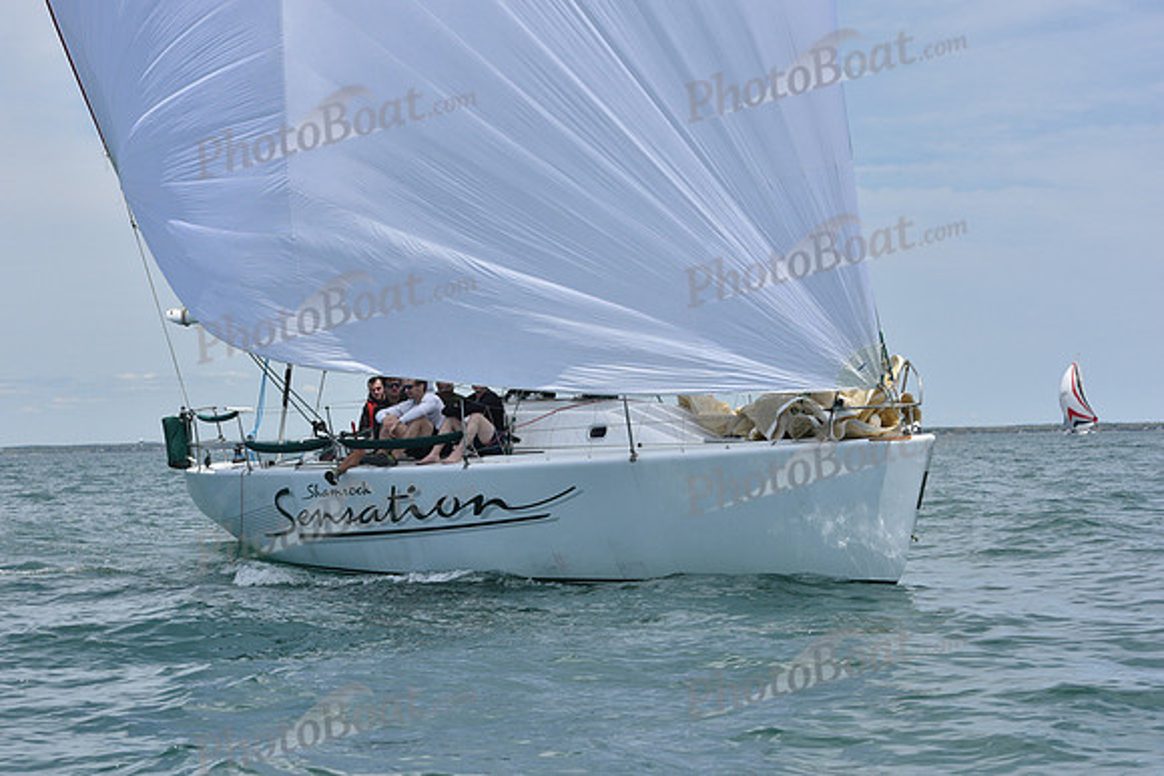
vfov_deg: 14.4
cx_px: 582
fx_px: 3072
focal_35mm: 95
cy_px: 388
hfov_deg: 21.5
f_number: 10
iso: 400
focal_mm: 95
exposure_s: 1/1250
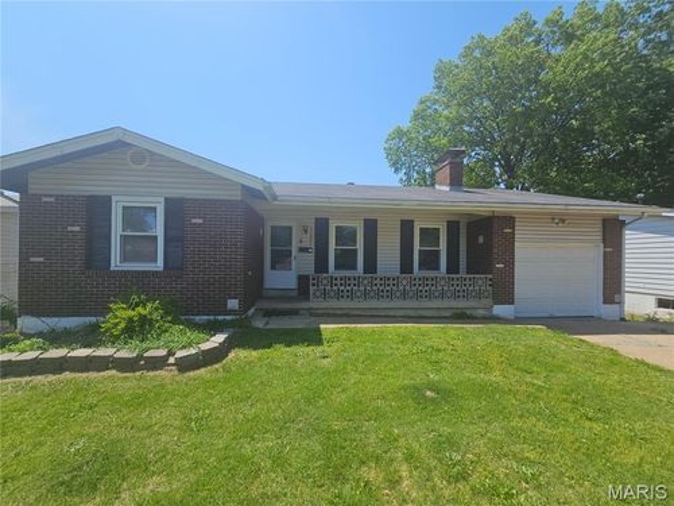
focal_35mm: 13
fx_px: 253
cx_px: 337
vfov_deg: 89.9
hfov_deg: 106.2
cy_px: 253
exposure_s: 1/2365
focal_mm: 2.2
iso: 50
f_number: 2.2
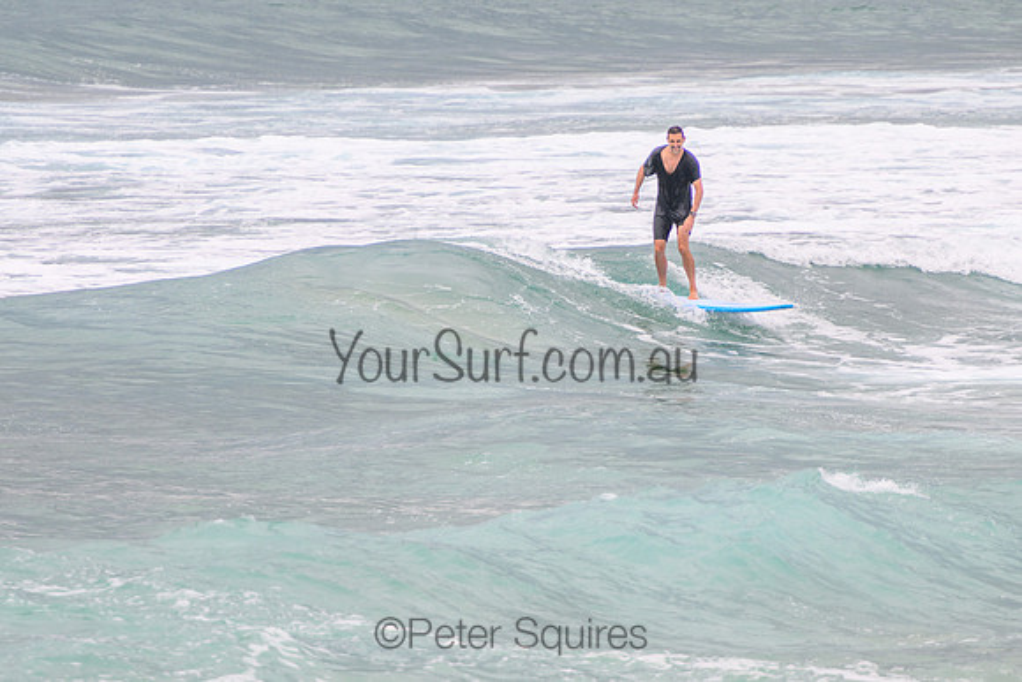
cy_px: 469
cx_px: 467
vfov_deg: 2.5
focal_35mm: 550
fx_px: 15626
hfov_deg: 3.7
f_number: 5.6
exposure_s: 1/2000
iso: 200
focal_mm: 400
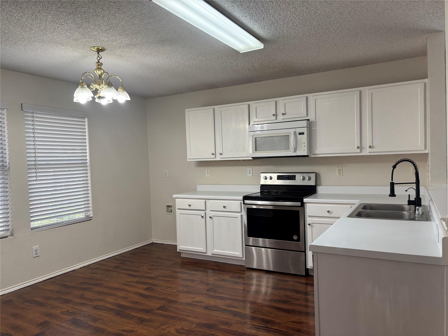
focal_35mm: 26
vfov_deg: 53.1
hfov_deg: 67.3
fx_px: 336
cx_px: 224
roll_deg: +1.6
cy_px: 168
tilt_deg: -2.1
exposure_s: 1/120
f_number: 1.6
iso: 125
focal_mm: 5.96
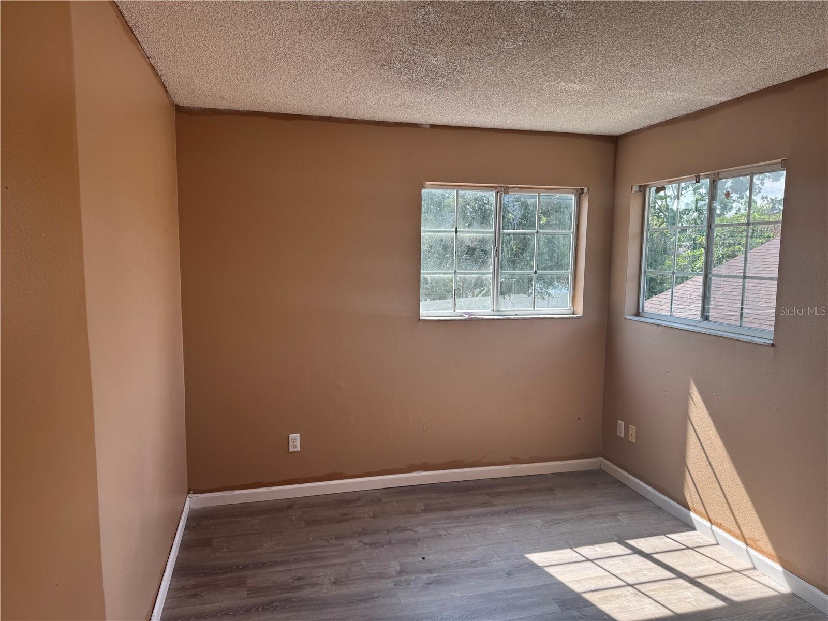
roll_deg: -0.6
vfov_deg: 56.8
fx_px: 574
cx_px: 414
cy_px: 310
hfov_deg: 71.6
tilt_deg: -8.6
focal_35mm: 24
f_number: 1.78
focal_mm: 6.76
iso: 80
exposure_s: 1/360
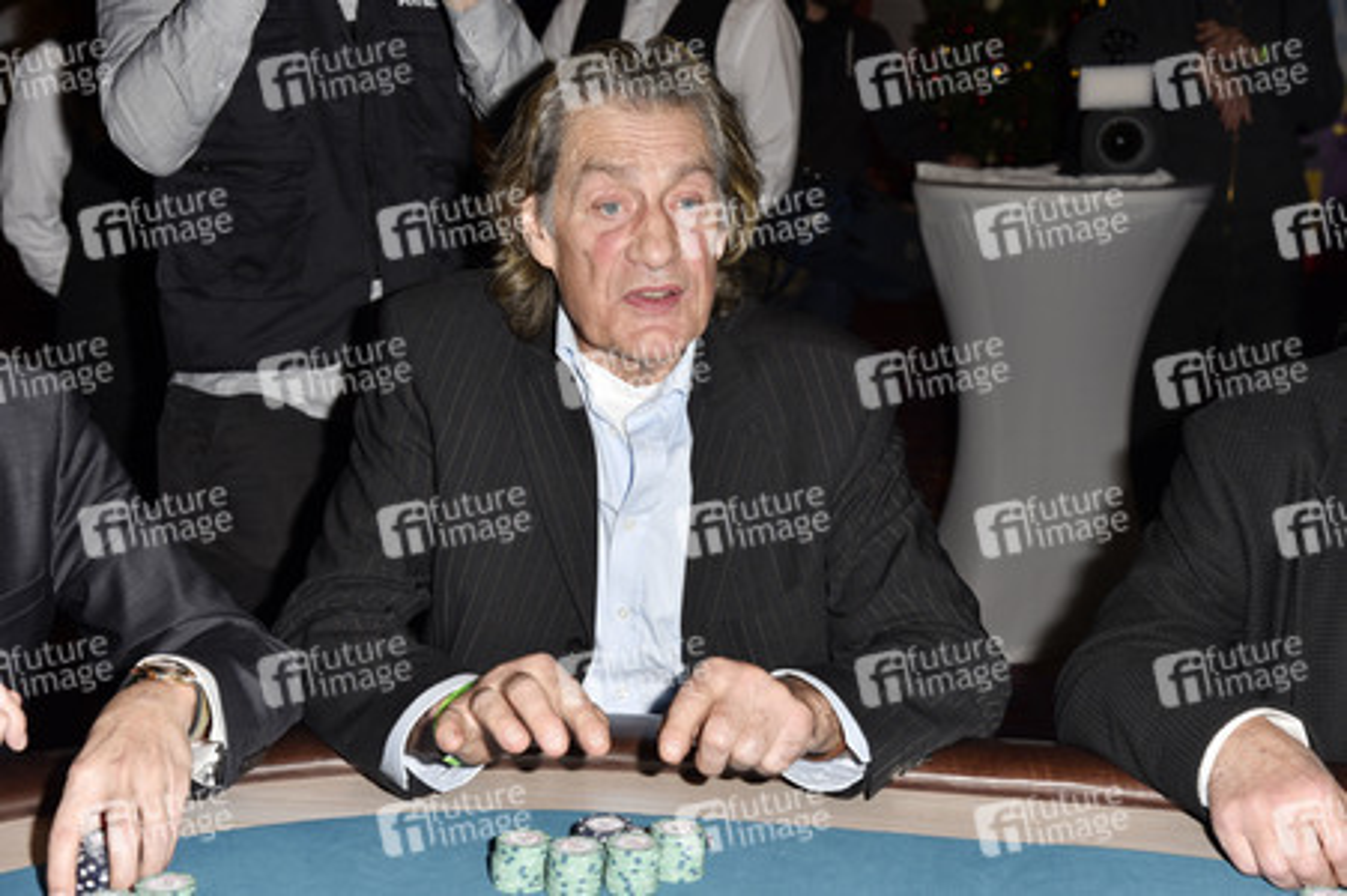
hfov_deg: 34.5
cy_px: 448
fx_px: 2169
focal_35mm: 58
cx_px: 674
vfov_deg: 23.3
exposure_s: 1/200
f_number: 6.3
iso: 320
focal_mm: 58
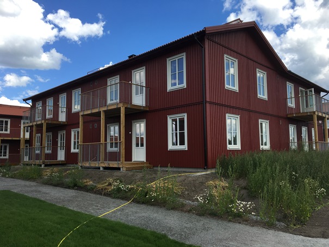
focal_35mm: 29
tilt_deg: +6.8
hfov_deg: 61.6
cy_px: 124
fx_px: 276
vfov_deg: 48.2
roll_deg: +1.7
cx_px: 164
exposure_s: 1/916
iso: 25
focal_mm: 4.15
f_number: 2.2
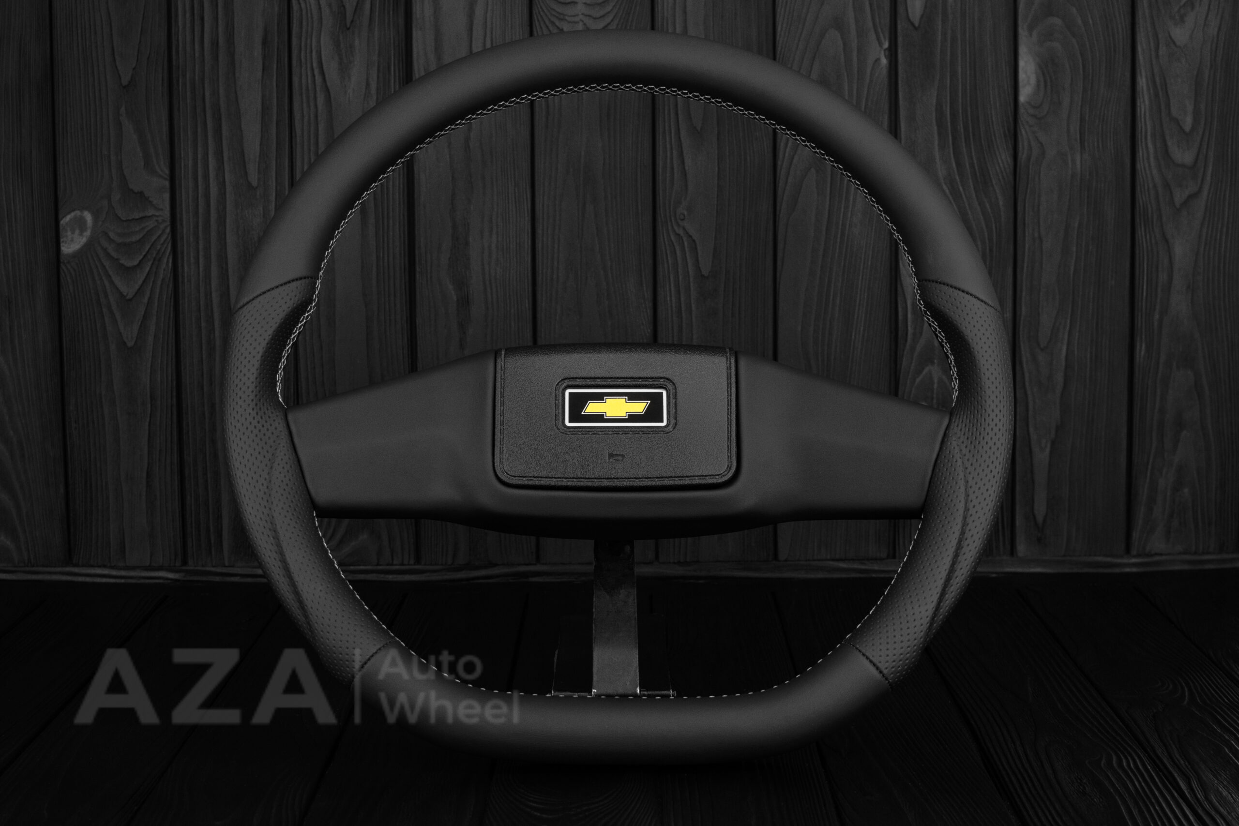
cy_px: 413
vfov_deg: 25.8
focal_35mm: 52
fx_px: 1807
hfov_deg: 37.8
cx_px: 620
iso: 500
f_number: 6.3
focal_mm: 35
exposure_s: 1/125
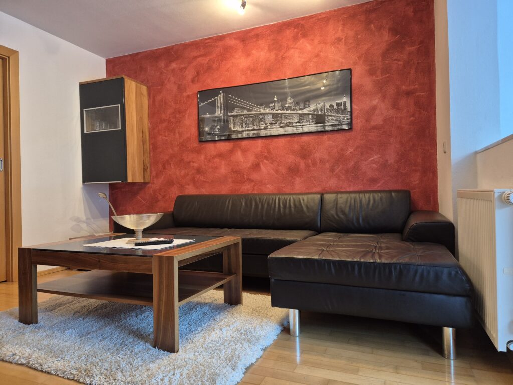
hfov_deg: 73.9
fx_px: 341
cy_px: 192
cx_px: 256
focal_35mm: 23
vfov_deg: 58.9
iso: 500
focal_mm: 5.4
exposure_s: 1/100
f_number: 1.8
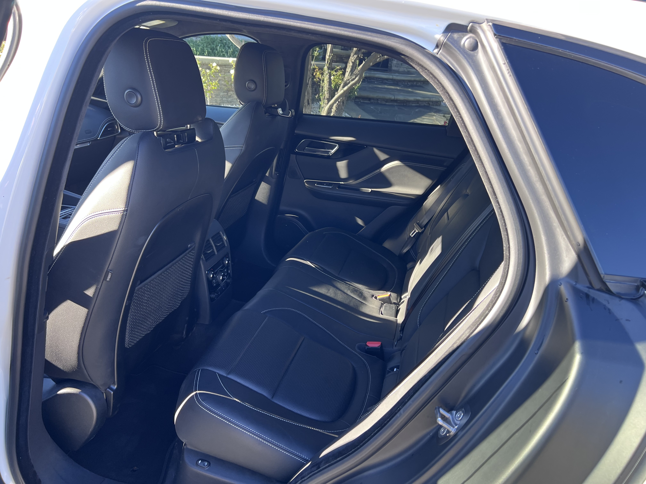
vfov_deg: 53.1
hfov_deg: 67.3
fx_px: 485
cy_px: 242
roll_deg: -4.2
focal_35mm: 26
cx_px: 323
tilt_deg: -22.6
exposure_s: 1/121
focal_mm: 5.7
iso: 64
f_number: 1.5
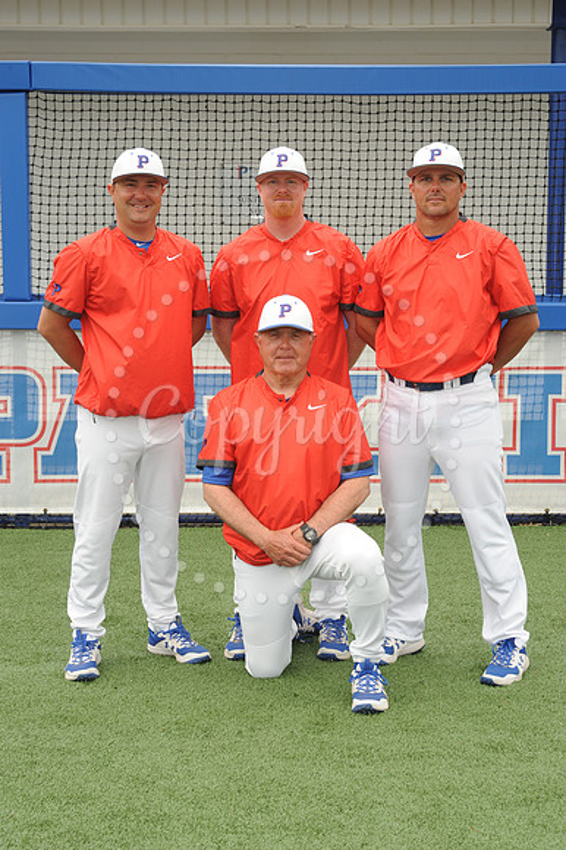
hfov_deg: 22.6
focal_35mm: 60
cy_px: 425
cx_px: 283
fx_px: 1417
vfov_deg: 33.4
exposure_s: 1/100
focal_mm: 60
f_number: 9
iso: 200
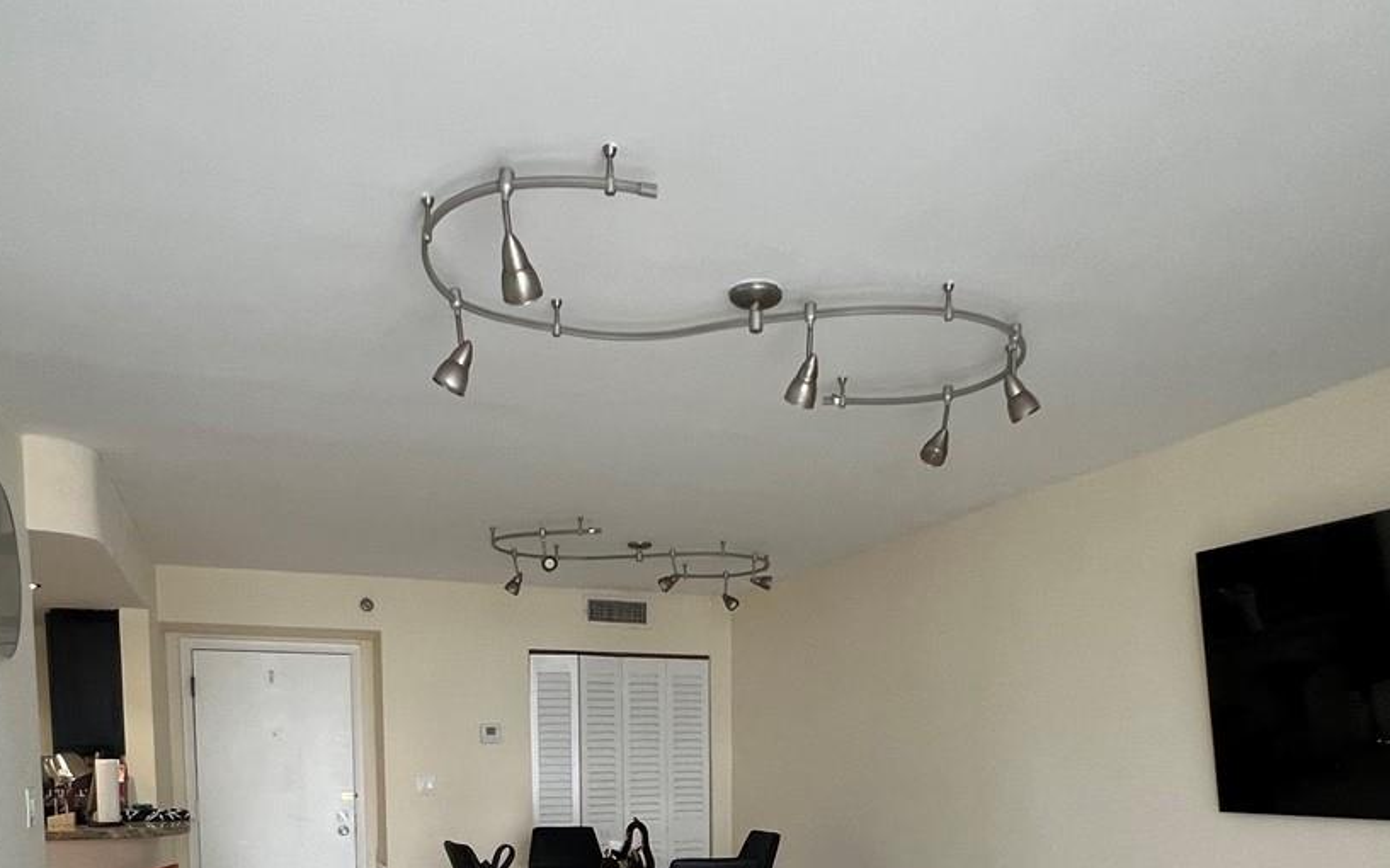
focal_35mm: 27
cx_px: 696
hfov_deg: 68.4
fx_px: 1022
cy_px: 854
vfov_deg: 40.6
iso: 200
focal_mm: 1.57
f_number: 1.8
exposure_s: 1/99
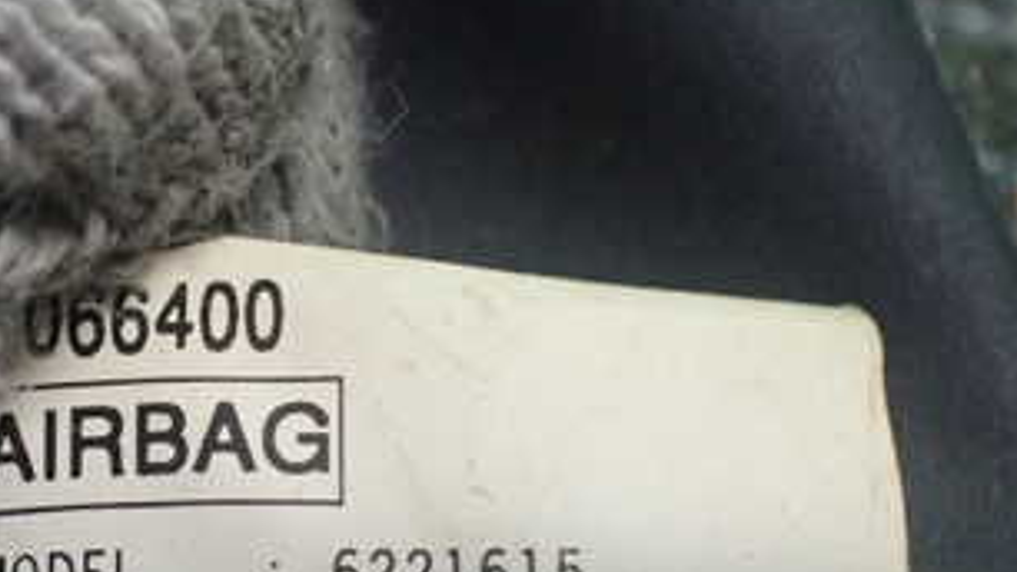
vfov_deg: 18.4
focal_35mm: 64
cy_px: 542
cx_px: 236
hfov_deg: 32.1
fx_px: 1726
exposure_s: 1/80
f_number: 2.3
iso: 800
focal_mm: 5.4
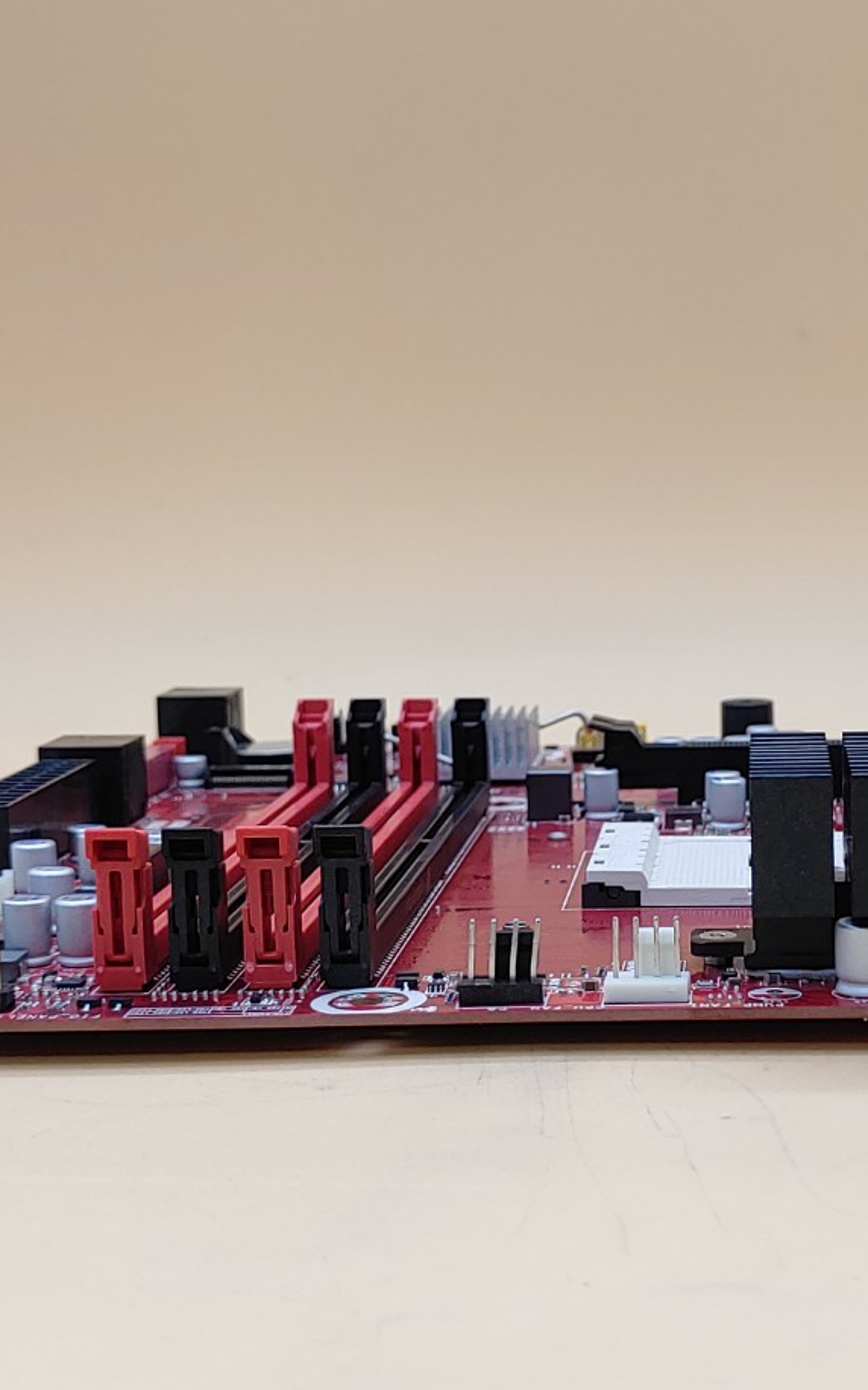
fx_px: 2272
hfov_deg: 21.3
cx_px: 736
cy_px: 785
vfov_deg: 34.0
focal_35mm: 60
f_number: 1.8
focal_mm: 4.36
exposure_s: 1/90
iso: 50
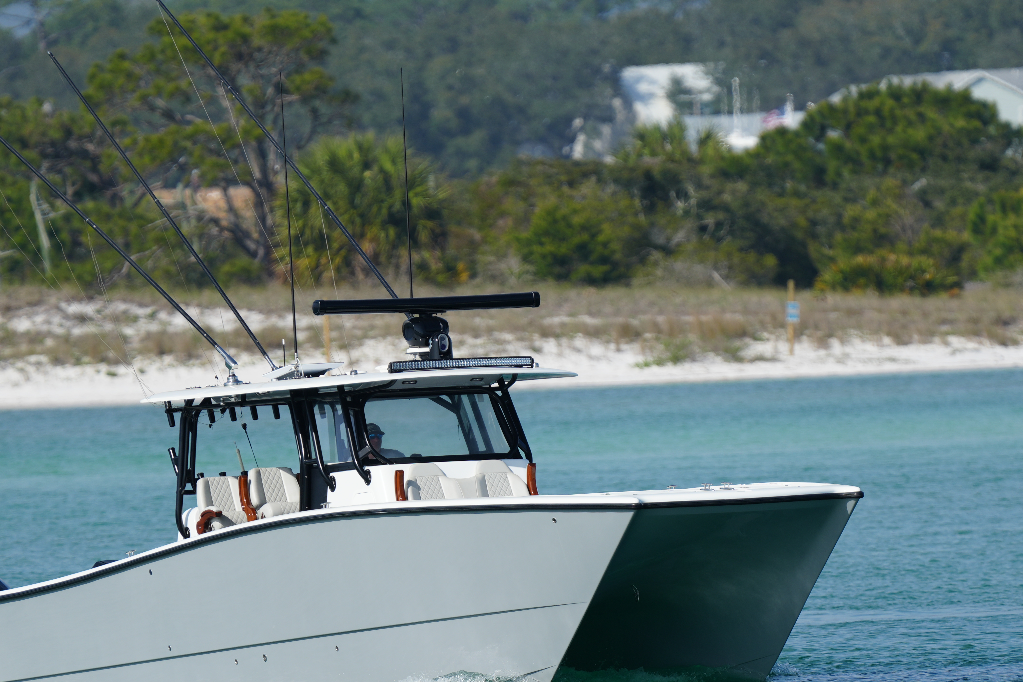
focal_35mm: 981
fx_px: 27874
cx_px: 601
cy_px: 547
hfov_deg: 2.1
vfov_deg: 1.4
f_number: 7.1
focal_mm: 600
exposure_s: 1/500
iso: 100
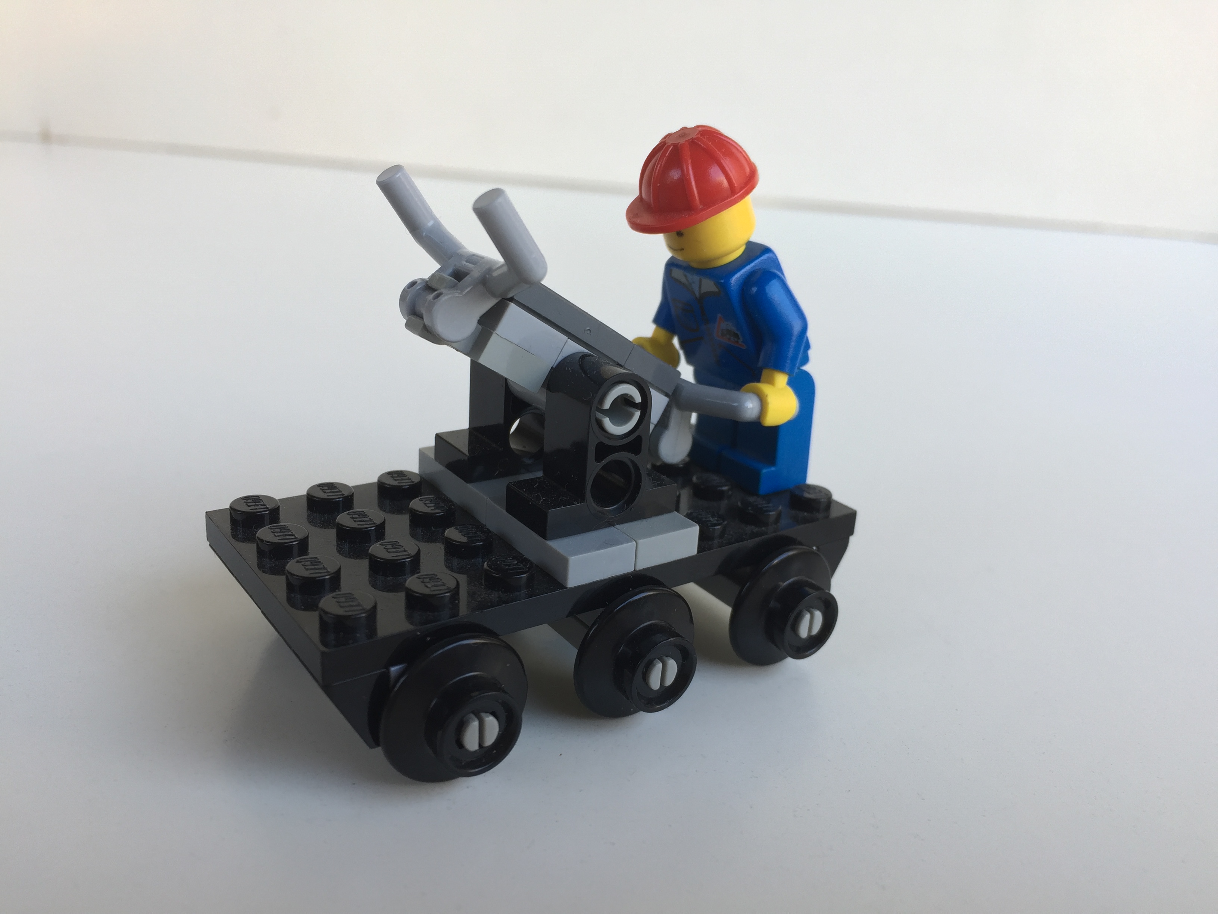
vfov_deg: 48.2
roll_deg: -4.6
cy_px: 457
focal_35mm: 29
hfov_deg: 61.7
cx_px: 609
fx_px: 1020
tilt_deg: -21.4
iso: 40
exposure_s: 1/50
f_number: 2.2
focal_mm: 4.15
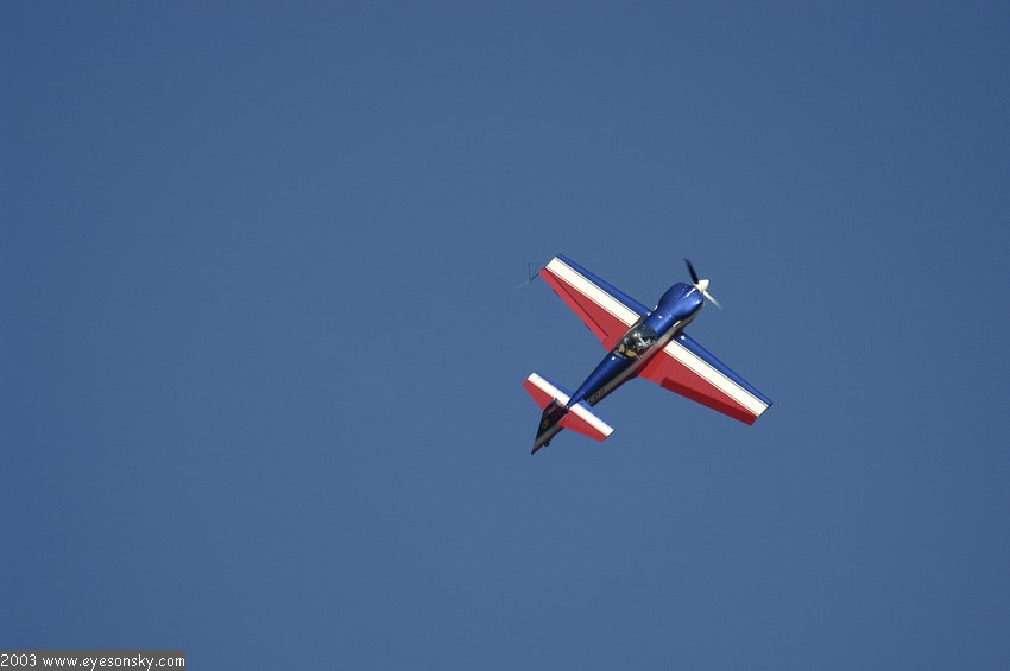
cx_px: 505
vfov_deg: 2.3
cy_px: 336
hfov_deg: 3.4
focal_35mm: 600
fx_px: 16817
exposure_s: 1/1000
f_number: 5.6
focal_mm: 400
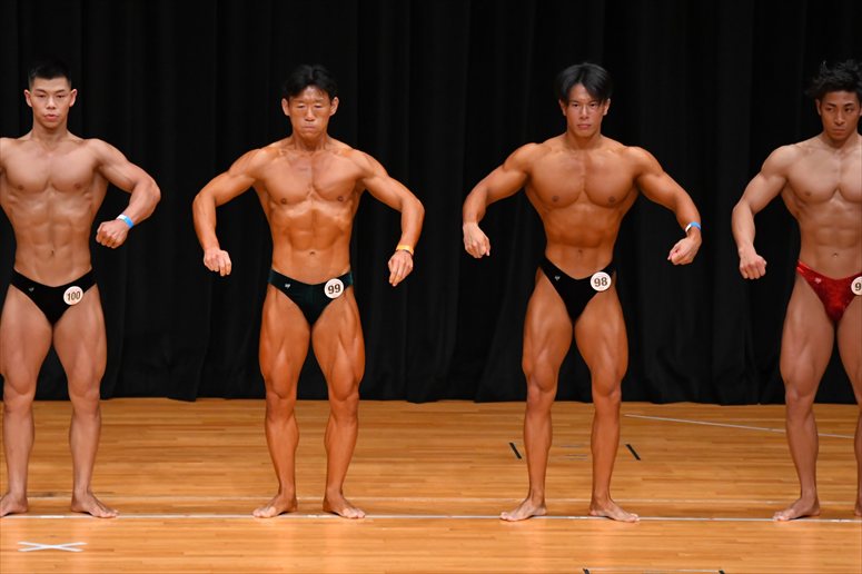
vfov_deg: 5.4
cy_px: 287
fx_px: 6103
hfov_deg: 8.1
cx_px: 431
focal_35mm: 255
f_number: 5.6
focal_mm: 170
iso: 3200
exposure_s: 1/400
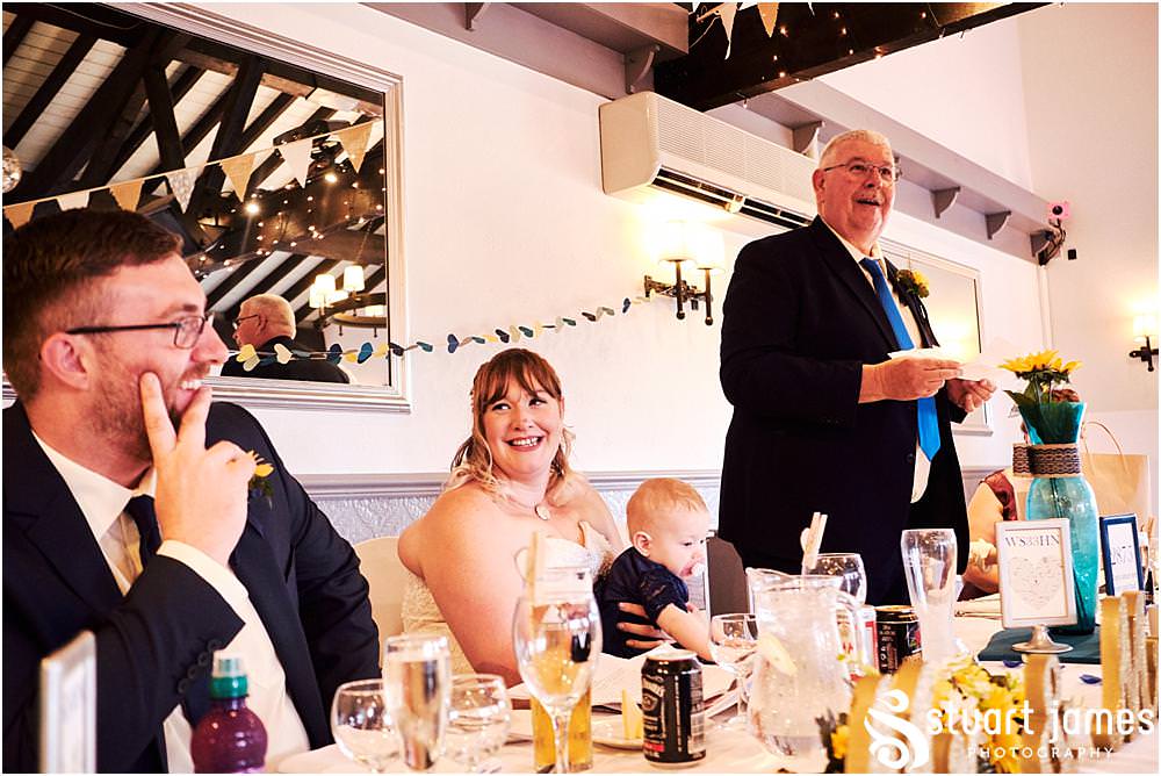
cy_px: 388
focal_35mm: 35
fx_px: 1129
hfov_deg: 54.4
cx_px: 580
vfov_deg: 37.9
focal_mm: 23
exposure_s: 1/160
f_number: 2.8
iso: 4000
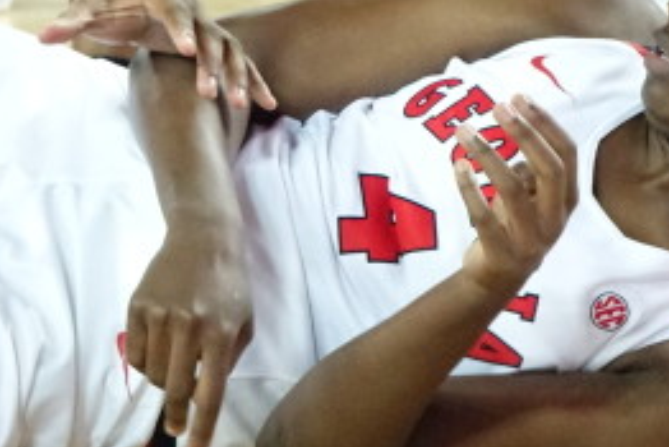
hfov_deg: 7.5
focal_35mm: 275
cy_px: -181
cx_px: 235
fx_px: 5113
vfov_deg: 5.0
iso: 4000
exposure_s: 1/640
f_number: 2.8
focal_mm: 35.3
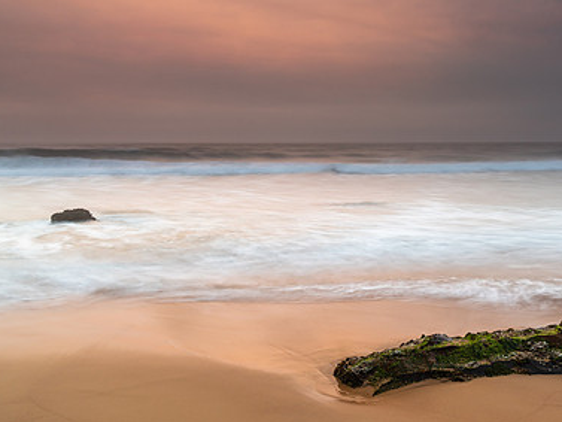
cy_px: 181
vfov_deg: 38.6
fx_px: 601
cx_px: 392
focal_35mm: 37
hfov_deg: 48.9
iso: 320
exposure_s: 2
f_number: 8
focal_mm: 24
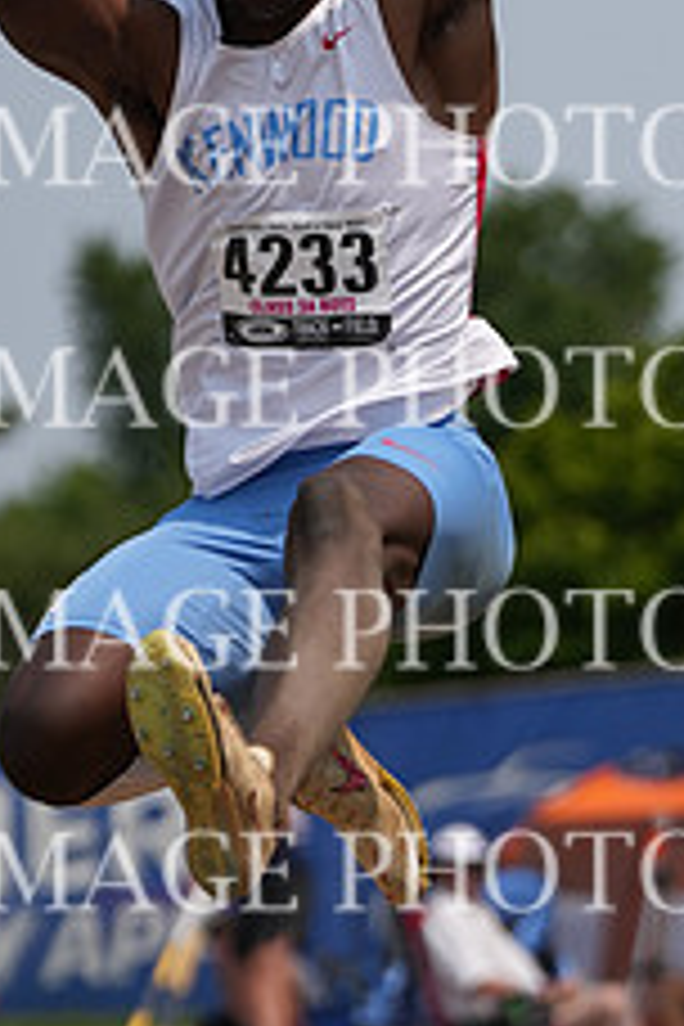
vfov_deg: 5.6
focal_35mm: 367
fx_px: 10459
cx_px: 304
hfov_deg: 3.7
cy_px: 508
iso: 320
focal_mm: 144
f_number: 4
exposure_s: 1/8000
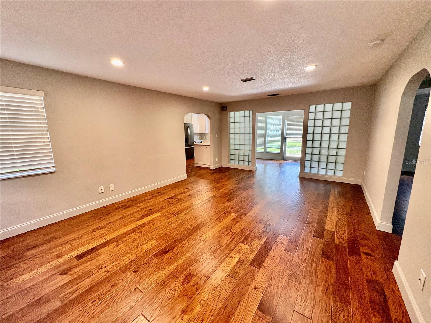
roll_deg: +0.6
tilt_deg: -9.3
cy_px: 162
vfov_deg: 85.7
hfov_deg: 102.1
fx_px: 174
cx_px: 216
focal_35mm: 14
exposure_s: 1/120
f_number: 2.2
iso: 250
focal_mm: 2.22
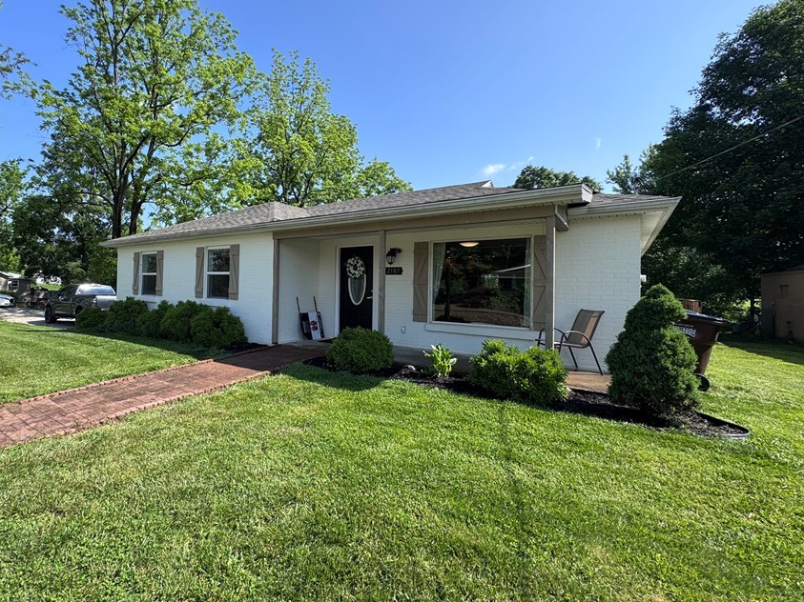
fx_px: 395
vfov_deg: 74.6
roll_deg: -0.4
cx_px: 318
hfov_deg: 89.8
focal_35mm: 17
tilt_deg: -0.7
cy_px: 280
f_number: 2.2
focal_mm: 2.22
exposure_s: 1/812
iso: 40
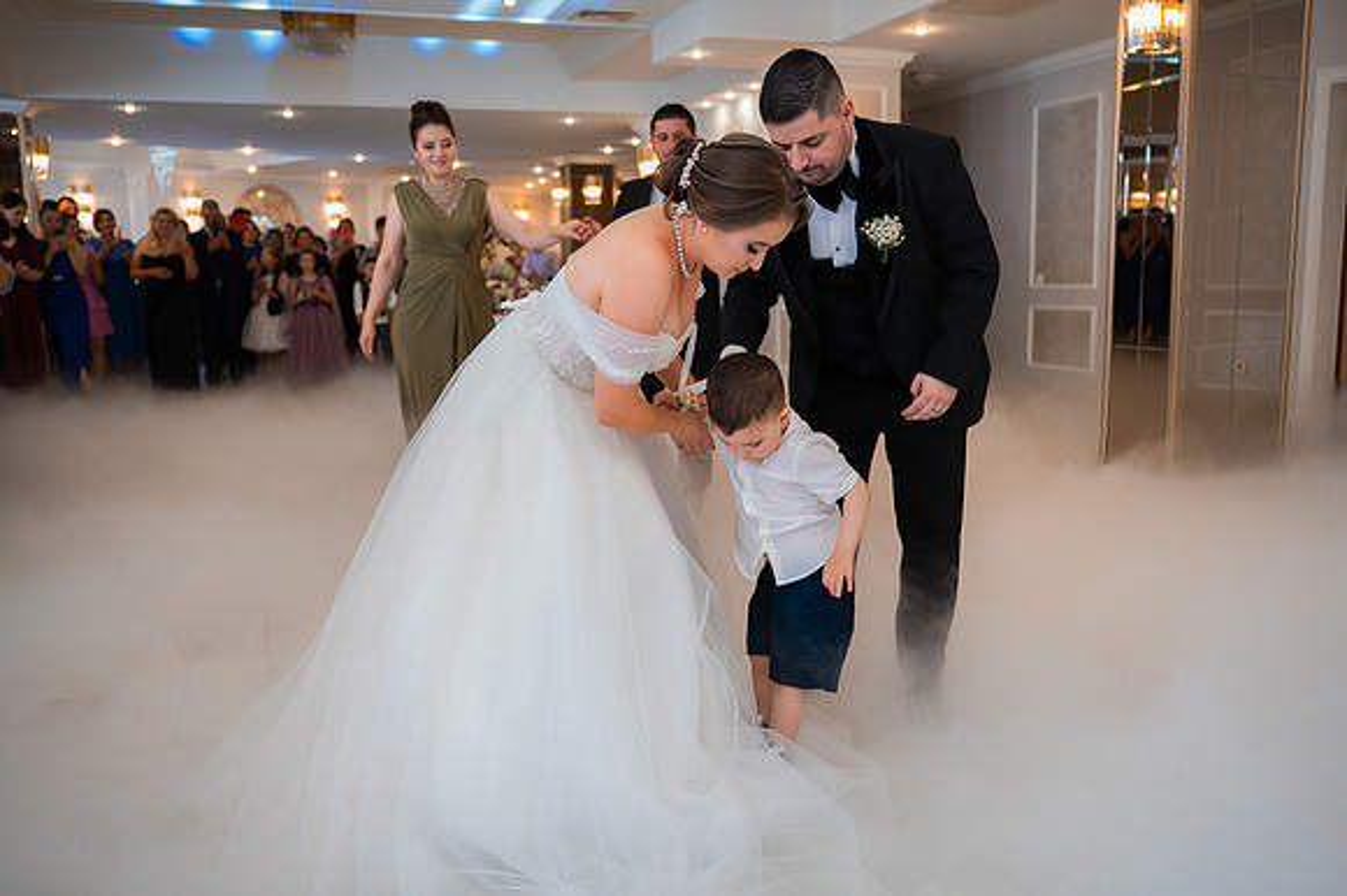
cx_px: 700
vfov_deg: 43.7
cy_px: 447
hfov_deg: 62.1
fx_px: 1119
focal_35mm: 30
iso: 2500
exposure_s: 1/320
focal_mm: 28
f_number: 2.8
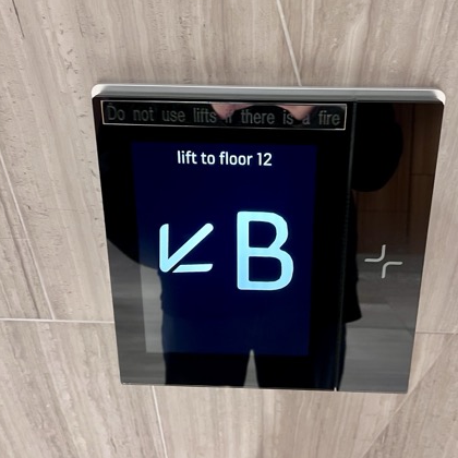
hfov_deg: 47.1
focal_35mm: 35
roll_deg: +0.2
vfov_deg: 47.2
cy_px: 206
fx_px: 524
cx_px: 258
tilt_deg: -34.4
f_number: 1.5
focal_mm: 5.7
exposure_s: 1/33
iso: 400
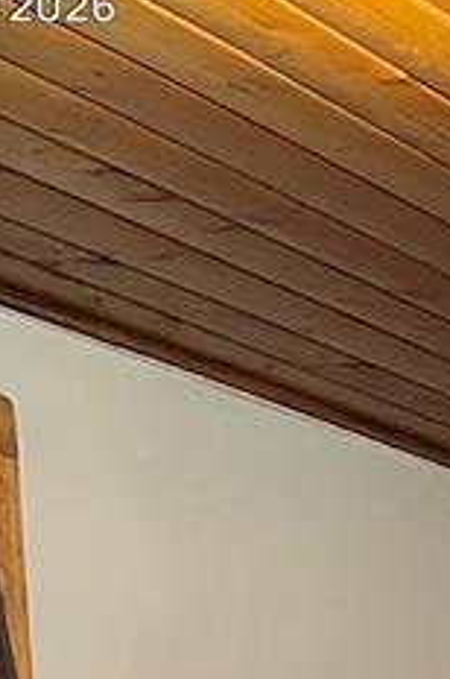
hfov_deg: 10.1
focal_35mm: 126
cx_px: 852
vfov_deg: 13.6
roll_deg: +2.2
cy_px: 1399
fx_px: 2369
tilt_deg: -11.0
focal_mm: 5.1
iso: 500
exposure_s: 1/60
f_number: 1.6
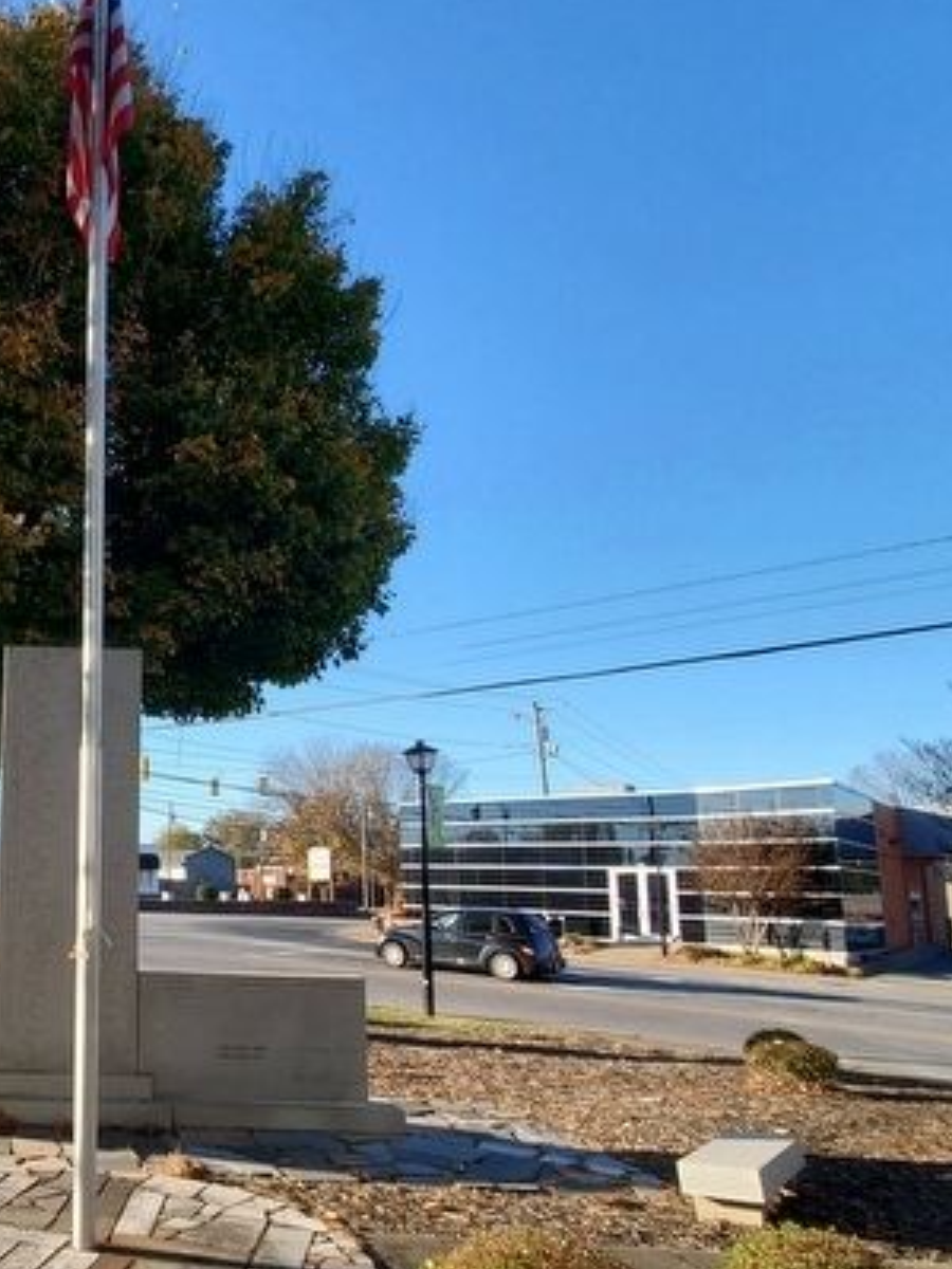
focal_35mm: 26
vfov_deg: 66.9
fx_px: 953
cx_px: 38
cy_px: 739
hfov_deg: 46.1
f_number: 2.2
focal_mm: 1.8
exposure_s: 1/445
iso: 50
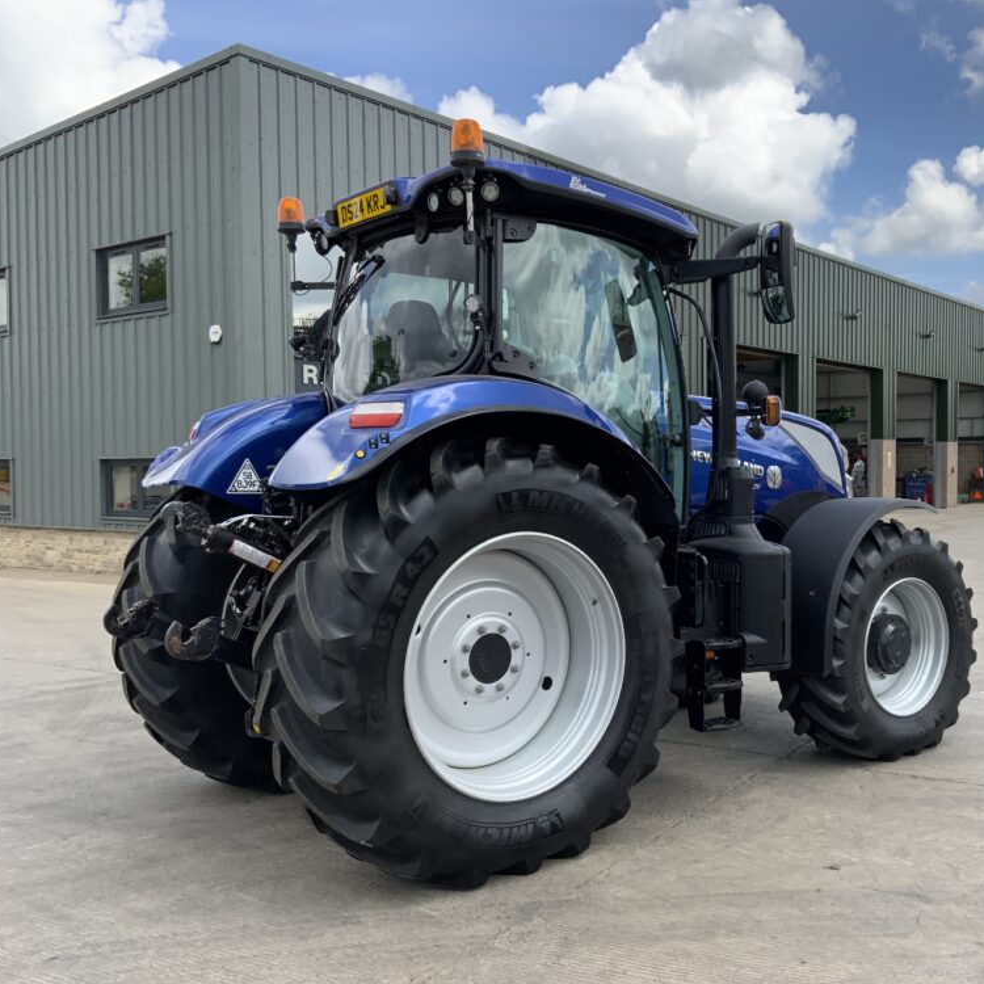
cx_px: 642
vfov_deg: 47.2
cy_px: 502
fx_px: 1126
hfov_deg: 46.6
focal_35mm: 35
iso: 16
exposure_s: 1/1055
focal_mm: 3
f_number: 1.8
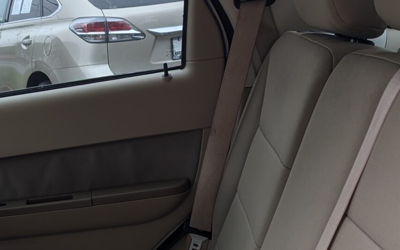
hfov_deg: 26.3
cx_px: 44
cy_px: 359
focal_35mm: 76
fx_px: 828
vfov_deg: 15.9
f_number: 1.68
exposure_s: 1/57.1
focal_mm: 6.9
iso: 18
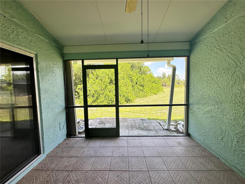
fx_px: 99
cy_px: 92
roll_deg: +0.7
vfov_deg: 85.7
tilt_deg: -4.9
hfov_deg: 102.1
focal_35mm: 14
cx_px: 122
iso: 40
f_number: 2.2
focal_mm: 2.22
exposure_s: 1/144
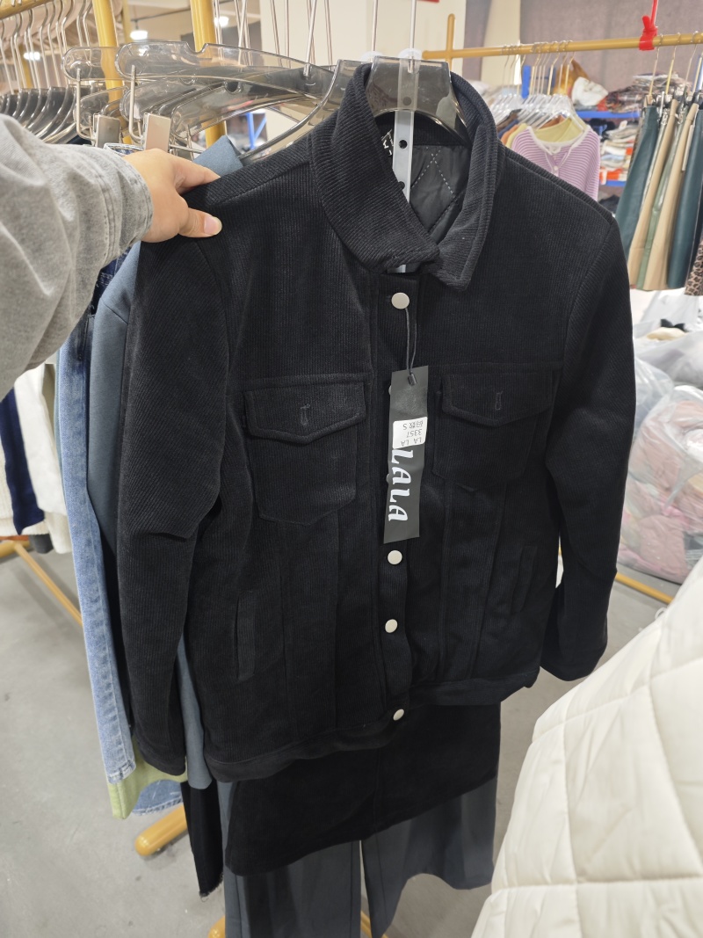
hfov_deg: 58.9
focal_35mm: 23
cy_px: 469
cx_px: 352
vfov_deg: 73.9
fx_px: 623
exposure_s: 1/45.8
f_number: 1.6
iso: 320
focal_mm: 6.55
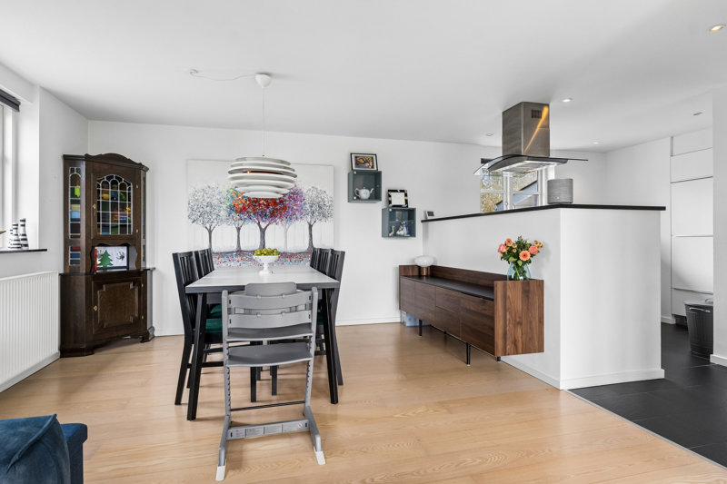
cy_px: 242
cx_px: 364
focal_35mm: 20
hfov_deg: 83.3
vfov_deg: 61.3
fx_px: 409
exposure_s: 1/4
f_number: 8
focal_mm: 13.5
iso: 200
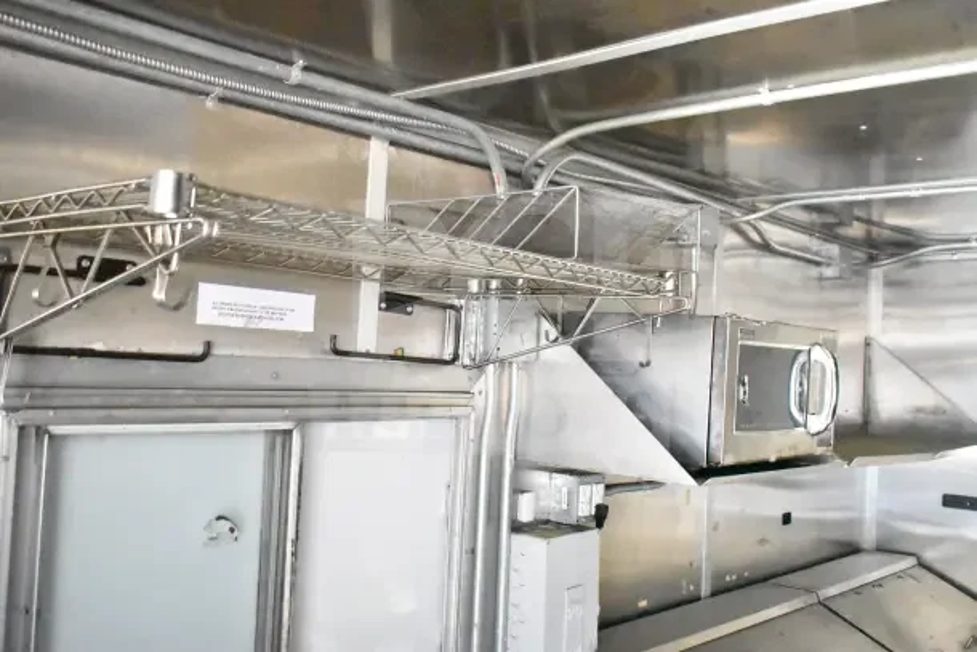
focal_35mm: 36
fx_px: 977
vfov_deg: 36.9
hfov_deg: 53.1
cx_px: 488
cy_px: 326
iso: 25600
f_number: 3.8
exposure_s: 1/40
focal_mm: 24
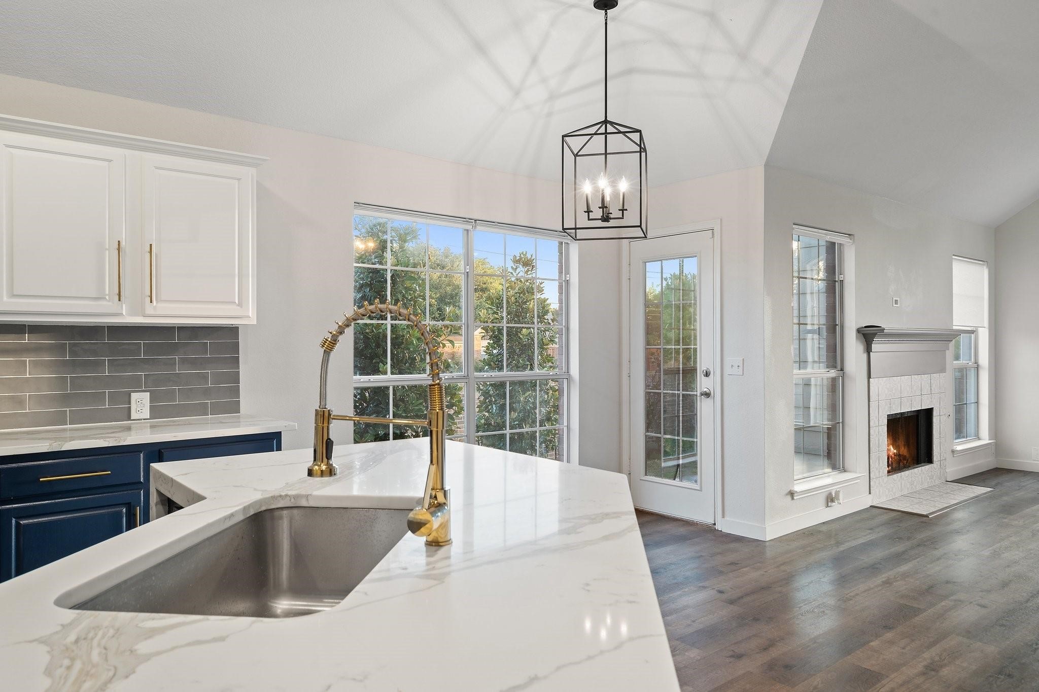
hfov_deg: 73.7
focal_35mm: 24
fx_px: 693
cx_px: 520
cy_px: 346
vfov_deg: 53.1
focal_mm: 24
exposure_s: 1.3
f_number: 9
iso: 400
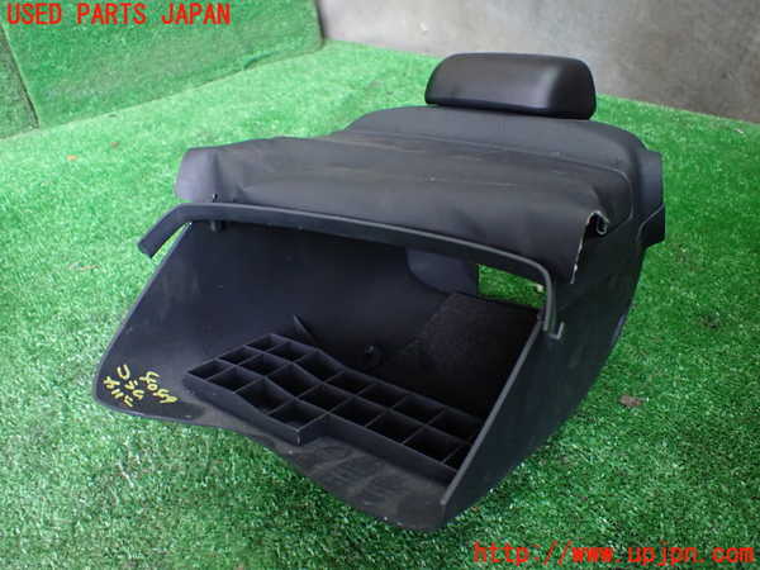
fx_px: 659
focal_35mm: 30
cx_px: 380
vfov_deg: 46.8
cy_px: 285
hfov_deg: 60.0
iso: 800
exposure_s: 1/30
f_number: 2.3
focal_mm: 5.4
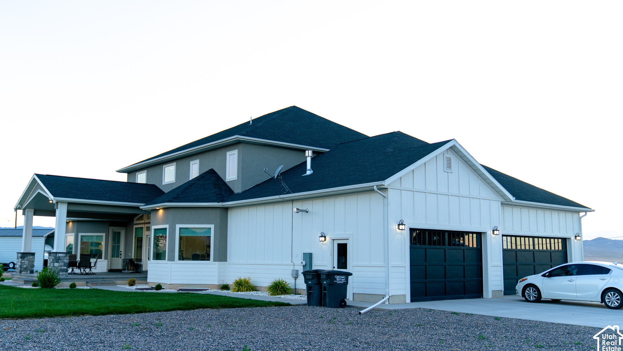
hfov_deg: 56.6
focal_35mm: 35
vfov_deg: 33.7
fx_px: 578
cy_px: 179
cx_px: 311
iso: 100
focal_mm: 31
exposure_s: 1/125
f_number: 2.8
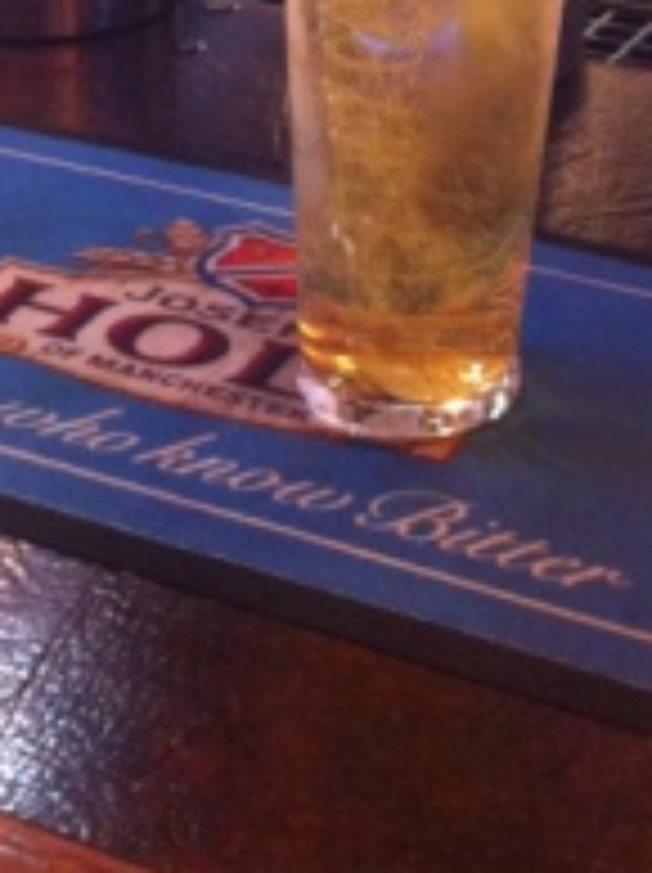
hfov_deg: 18.2
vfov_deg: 23.5
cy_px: 94
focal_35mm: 81
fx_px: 2039
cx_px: 313
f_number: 2.8
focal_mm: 3.85
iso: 500
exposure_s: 1/15
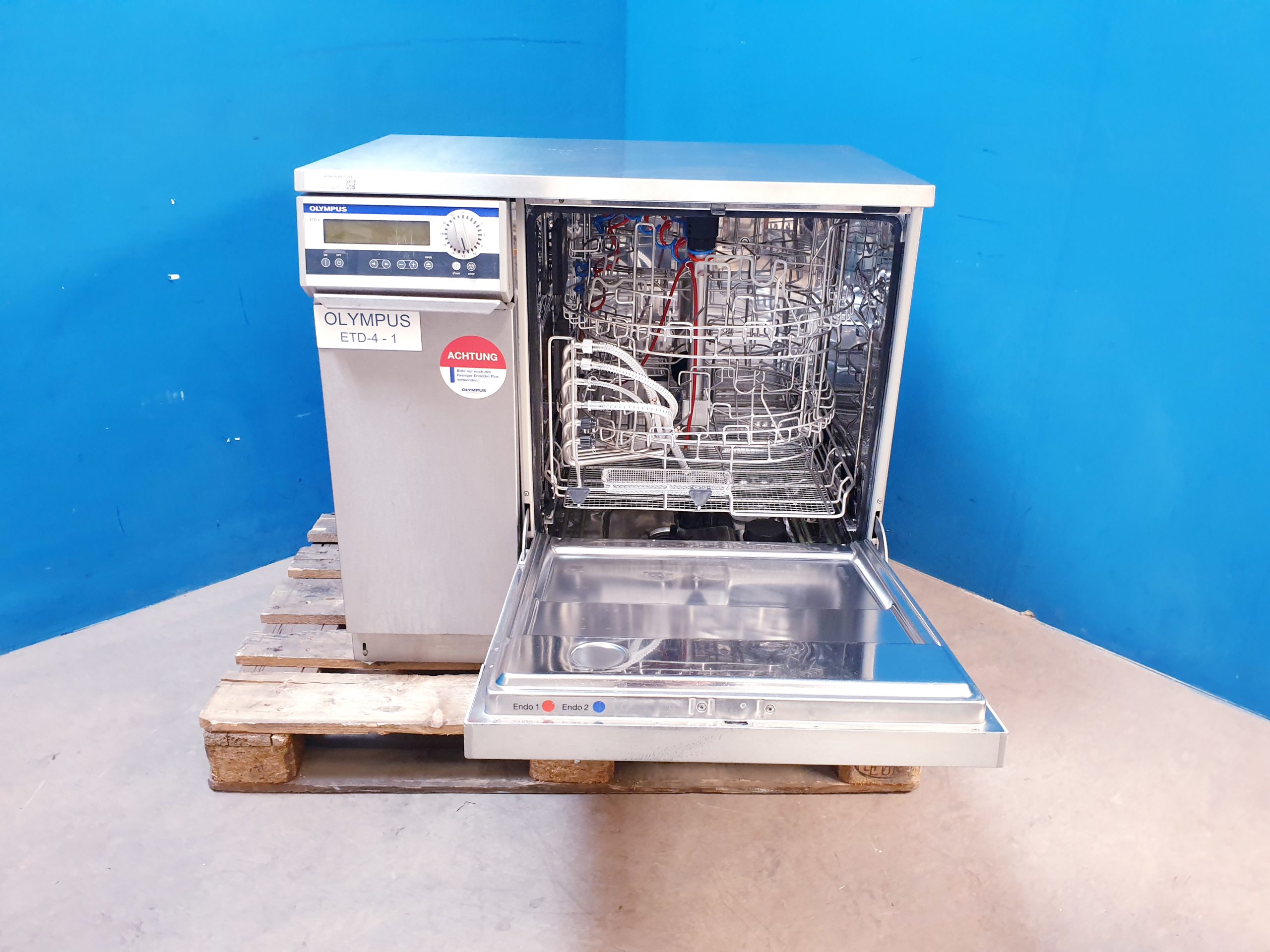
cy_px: 476
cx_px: 635
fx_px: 954
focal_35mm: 26
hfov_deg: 67.3
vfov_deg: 53.1
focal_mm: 4.3
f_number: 2.4
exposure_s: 1/25
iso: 320
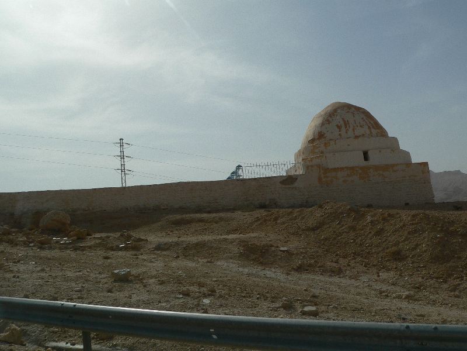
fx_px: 486
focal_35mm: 36
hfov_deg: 51.4
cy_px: 176
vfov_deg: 39.7
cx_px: 234
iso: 80
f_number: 5.6
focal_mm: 6
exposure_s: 1/1300
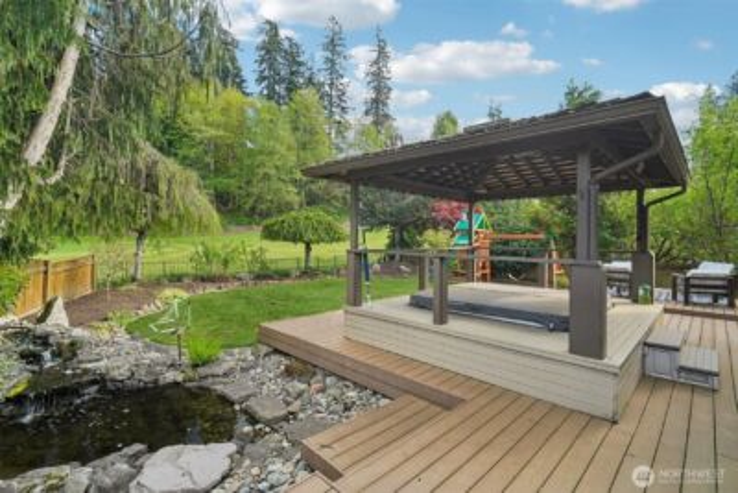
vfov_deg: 73.8
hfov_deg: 96.7
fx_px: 328
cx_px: 369
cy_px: 246
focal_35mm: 16
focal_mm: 16
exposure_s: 1/250
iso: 1600
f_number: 8
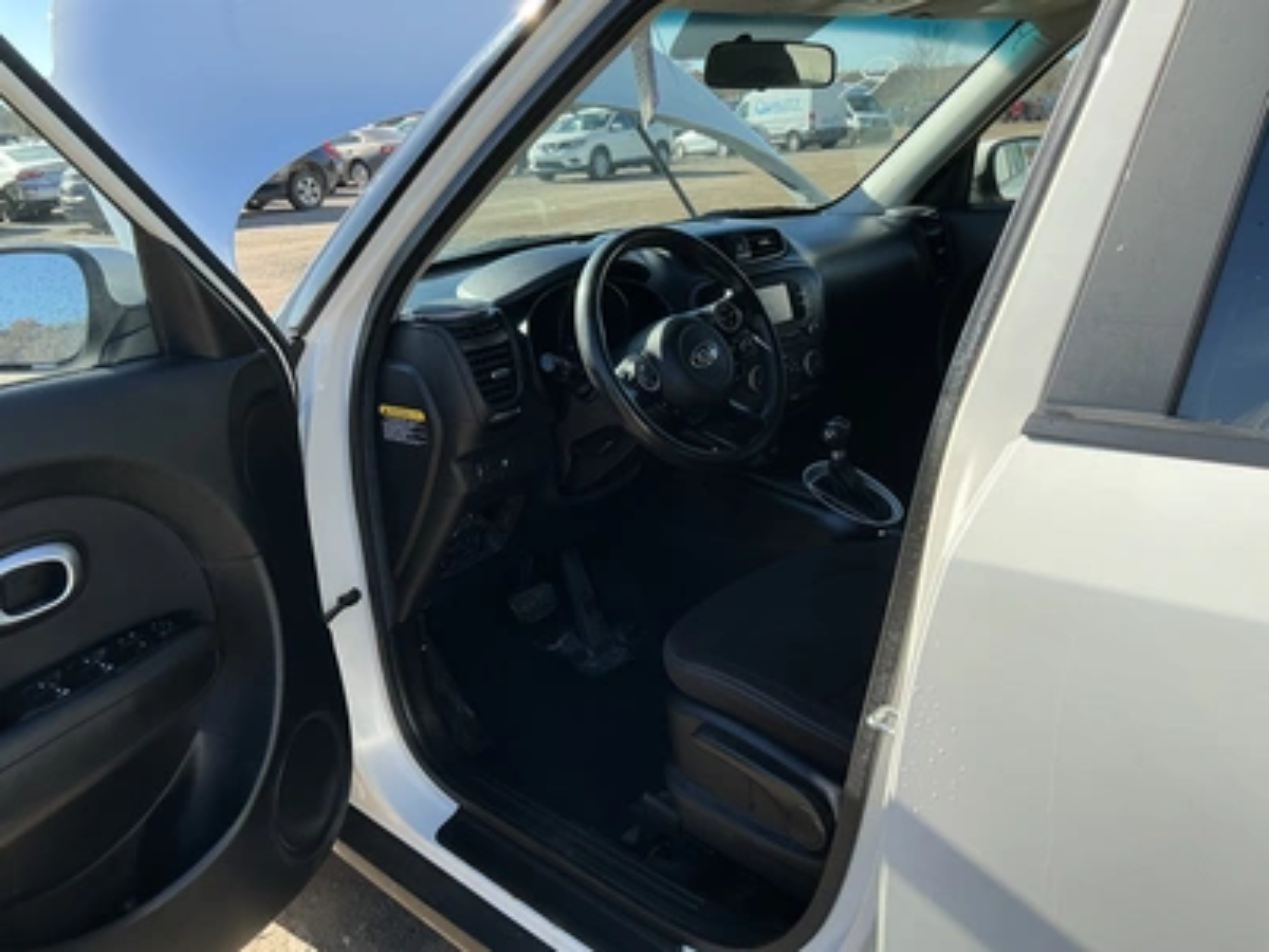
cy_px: 476
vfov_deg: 49.7
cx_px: 634
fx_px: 1026
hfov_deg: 63.4
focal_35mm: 28
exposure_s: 1/606
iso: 25
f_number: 1.8
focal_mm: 3
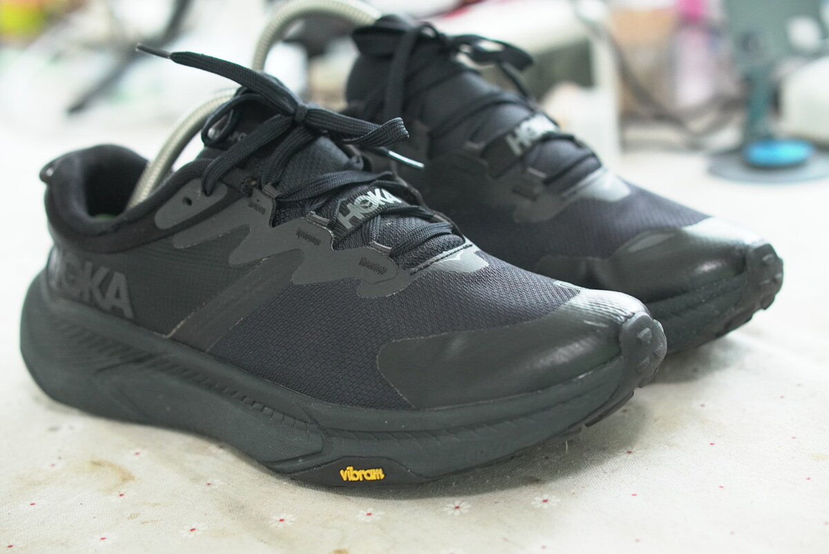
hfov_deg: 24.6
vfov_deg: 16.6
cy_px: 277
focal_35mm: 82
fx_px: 1901
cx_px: 414
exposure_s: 1/100
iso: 2000
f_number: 2.8
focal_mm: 55
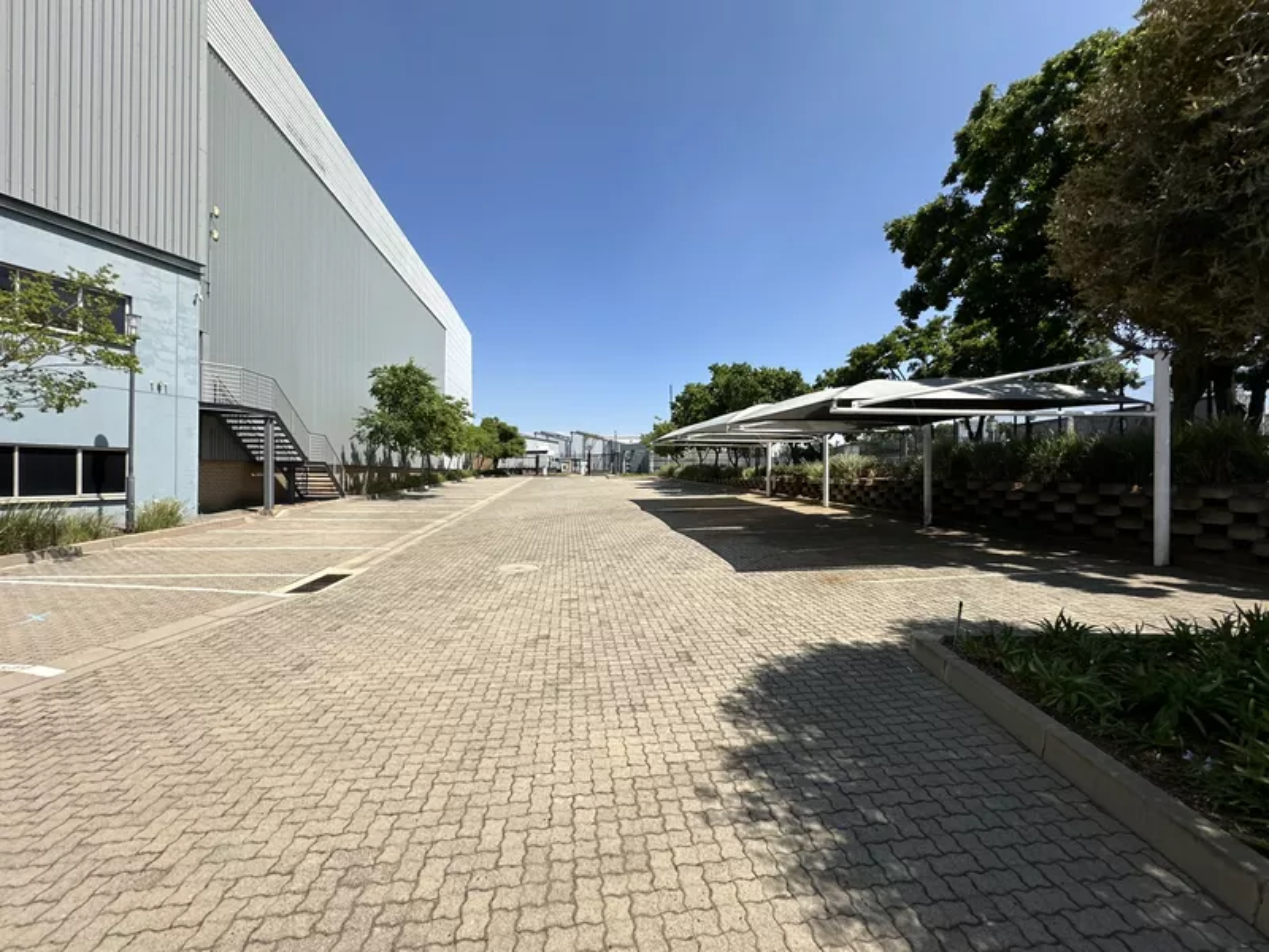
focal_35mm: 14
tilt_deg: +0.5
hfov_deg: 102.1
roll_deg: -0.8
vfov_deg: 85.7
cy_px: 476
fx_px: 513
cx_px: 634
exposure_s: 1/2174
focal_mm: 2.22
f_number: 2.2
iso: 40
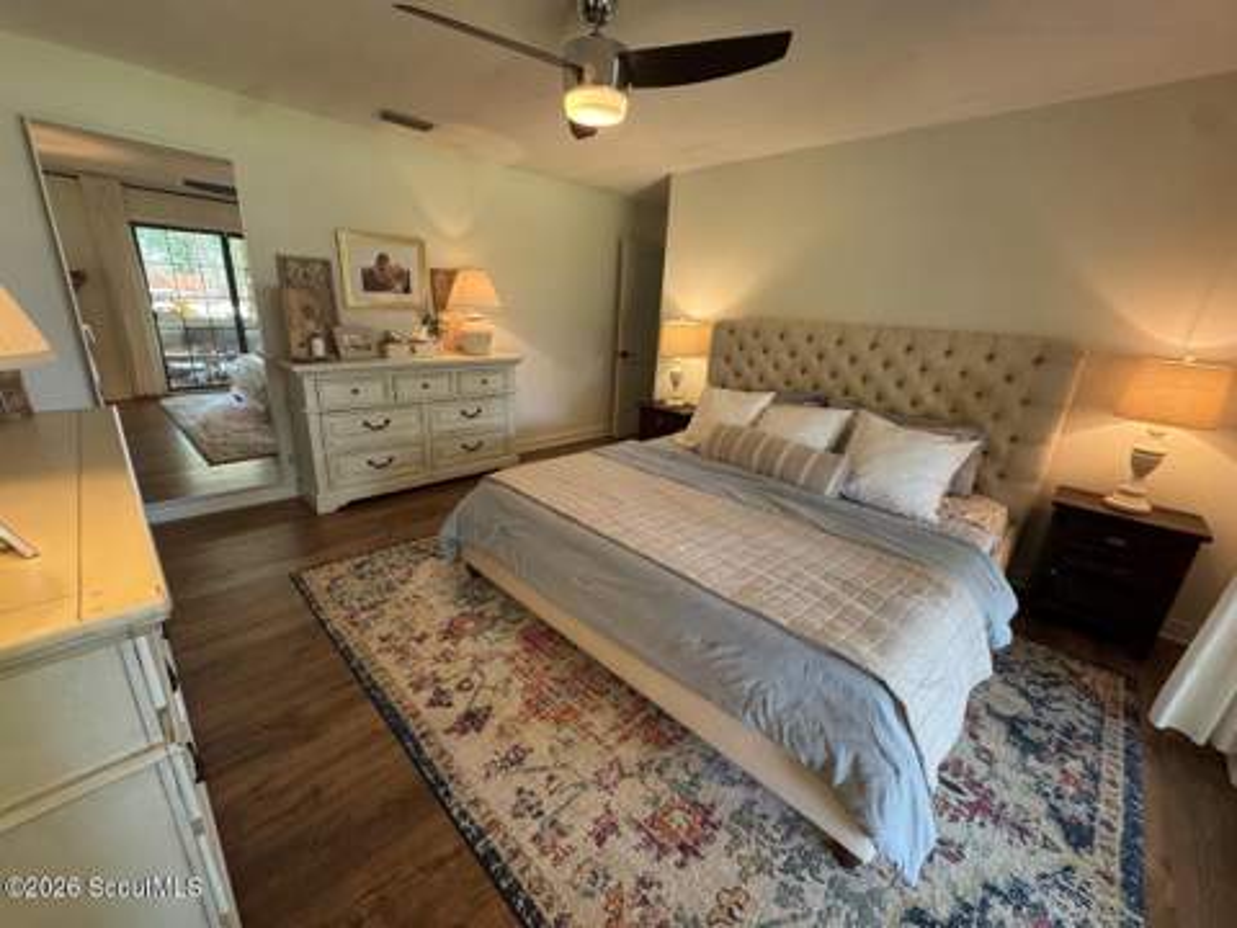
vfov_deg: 85.7
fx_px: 500
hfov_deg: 102.1
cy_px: 464
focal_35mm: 14
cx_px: 618
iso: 250
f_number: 2.2
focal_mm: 2.22
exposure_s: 1/60
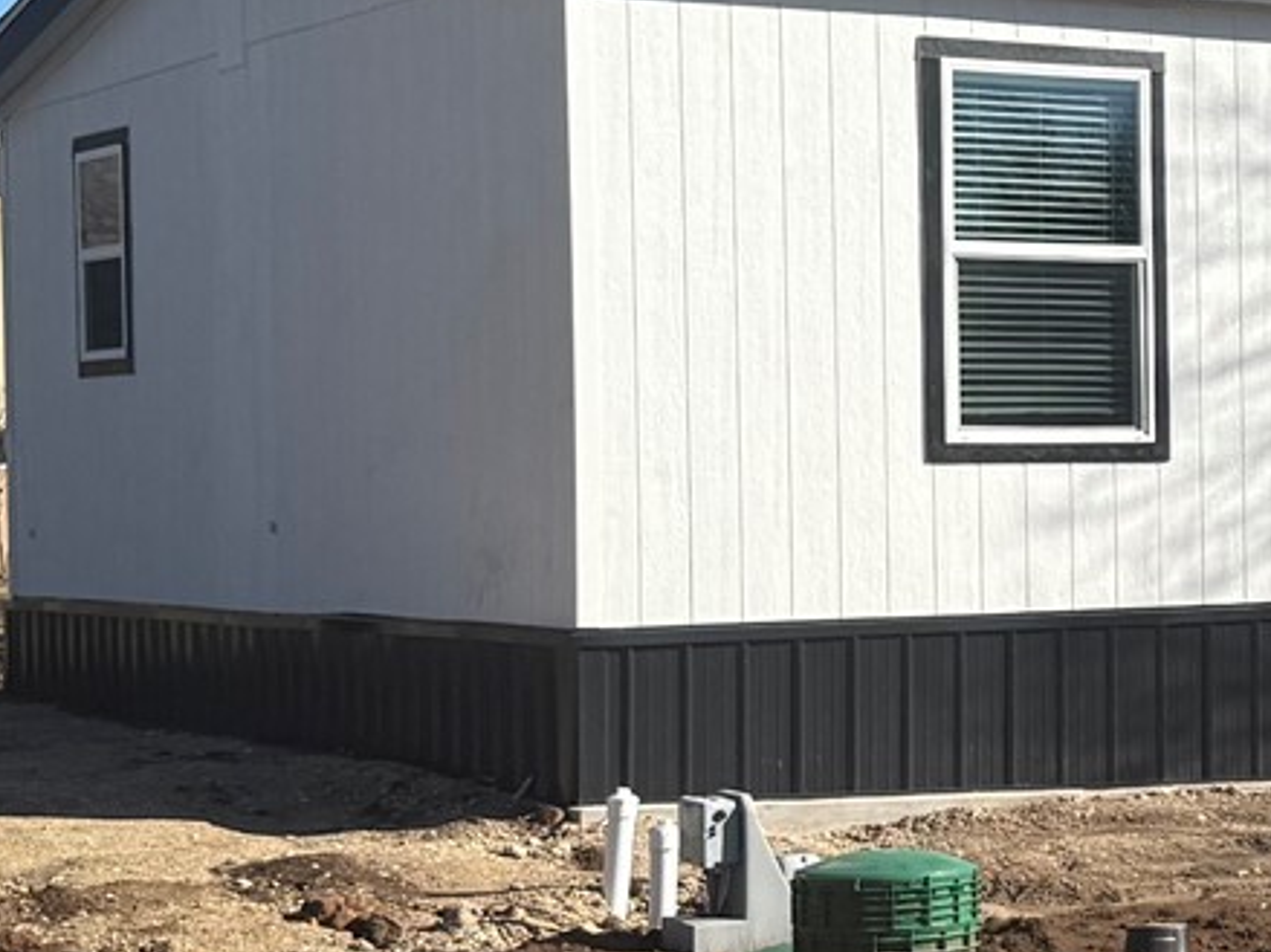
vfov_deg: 13.2
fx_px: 4111
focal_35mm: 112
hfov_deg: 16.4
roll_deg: +0.9
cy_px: 477
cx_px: 1734
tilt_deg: -0.4
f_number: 1.78
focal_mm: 6.76
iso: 80
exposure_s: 1/4167
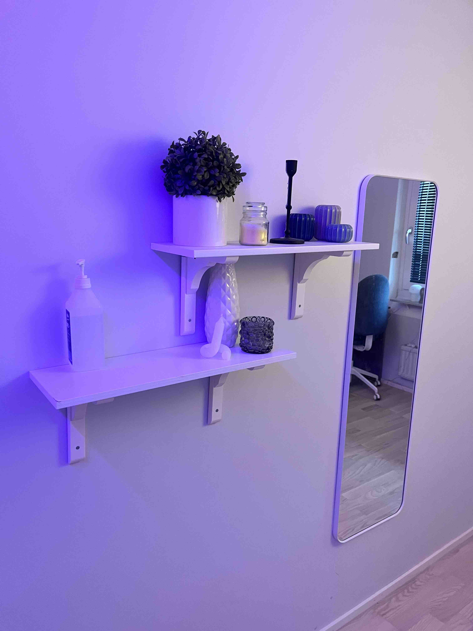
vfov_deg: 67.3
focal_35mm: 26
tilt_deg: -12.0
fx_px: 474
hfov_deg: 53.1
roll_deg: -1.2
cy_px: 316
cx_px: 236
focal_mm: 5.1
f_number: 1.6
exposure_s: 1/50
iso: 250
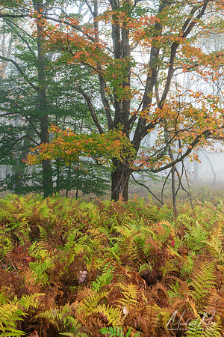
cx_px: 112
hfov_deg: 38.9
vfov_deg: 55.8
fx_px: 317
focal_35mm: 34
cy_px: 168
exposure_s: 1/2
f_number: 13
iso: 64
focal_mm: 34
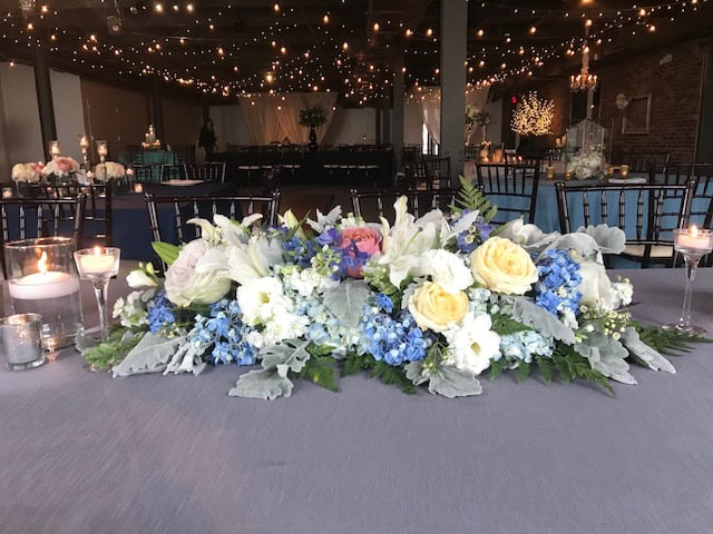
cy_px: 267
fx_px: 577
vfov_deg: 49.7
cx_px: 356
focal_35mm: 28
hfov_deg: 63.4
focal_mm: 4
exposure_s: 1/30
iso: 40
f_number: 1.8
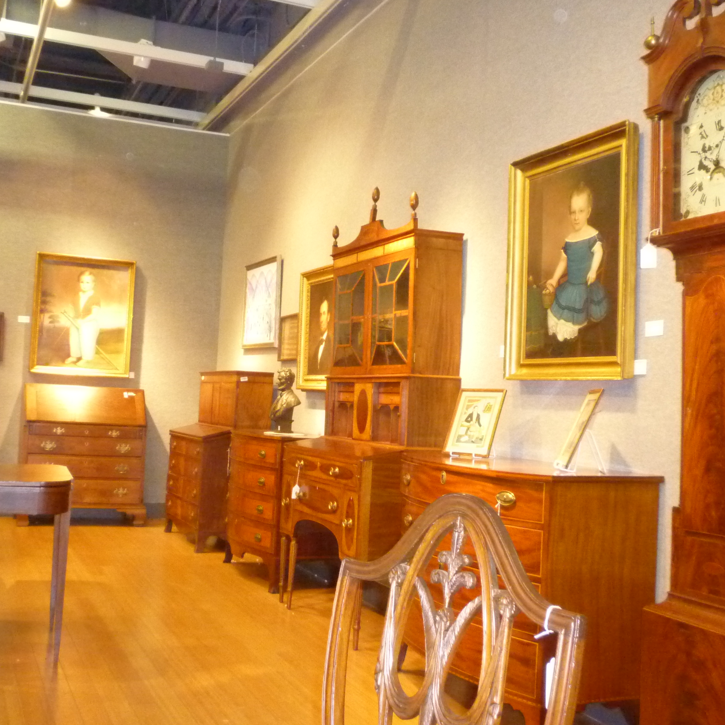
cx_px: 329
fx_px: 924
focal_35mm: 39
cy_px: 370
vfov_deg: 42.8
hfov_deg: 42.8
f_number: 3.3
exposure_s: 1/30
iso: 800
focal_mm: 5.2
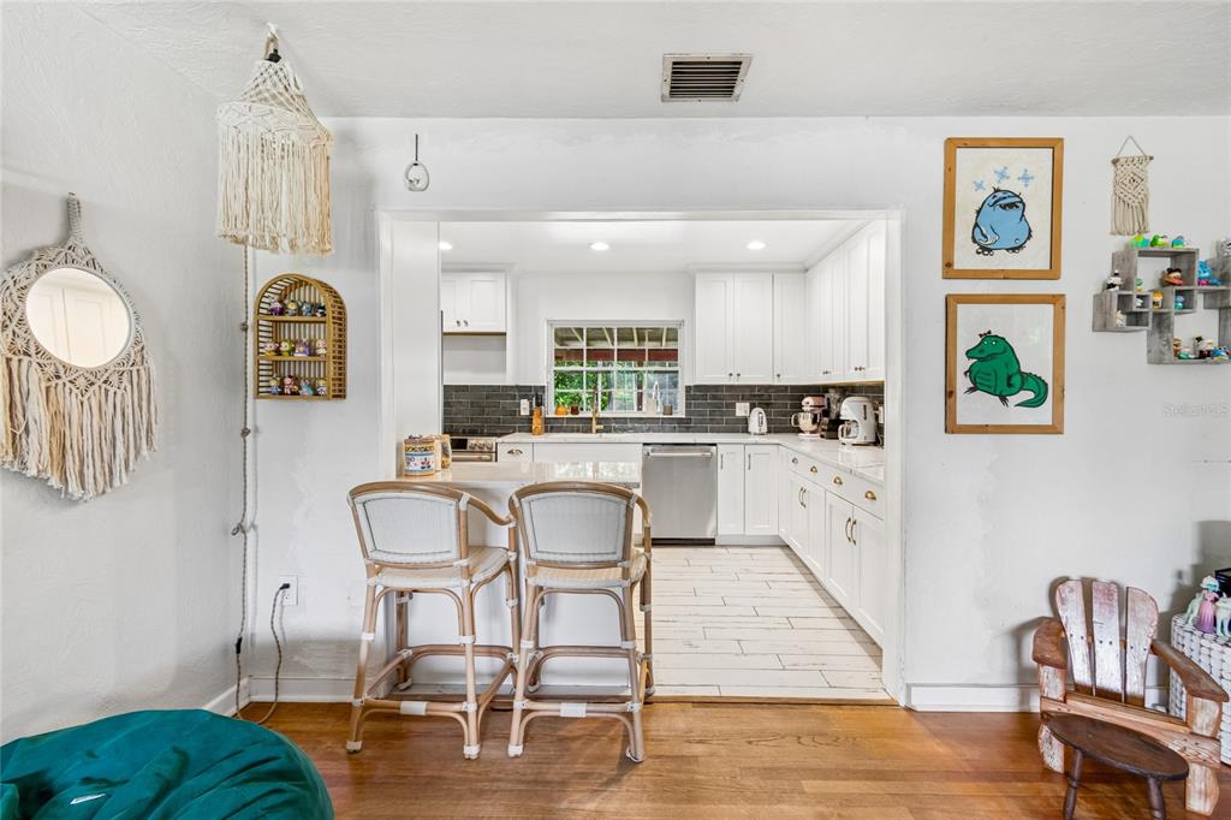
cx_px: 616
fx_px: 513
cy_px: 410
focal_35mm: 15
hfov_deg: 100.4
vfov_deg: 77.3
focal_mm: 10
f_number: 7.1
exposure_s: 1/8
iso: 100
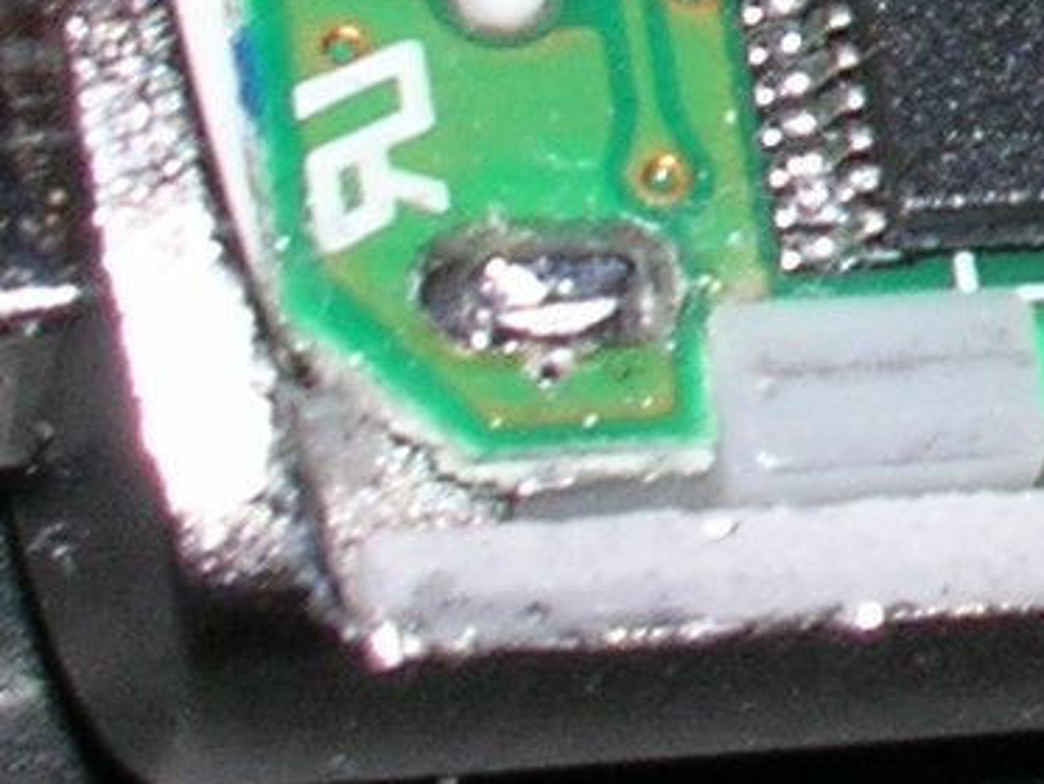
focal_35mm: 347
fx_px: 10469
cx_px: 2329
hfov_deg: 5.5
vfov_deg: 4.2
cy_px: -610
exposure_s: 1/60.1
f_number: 5.6
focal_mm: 8.4
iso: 50
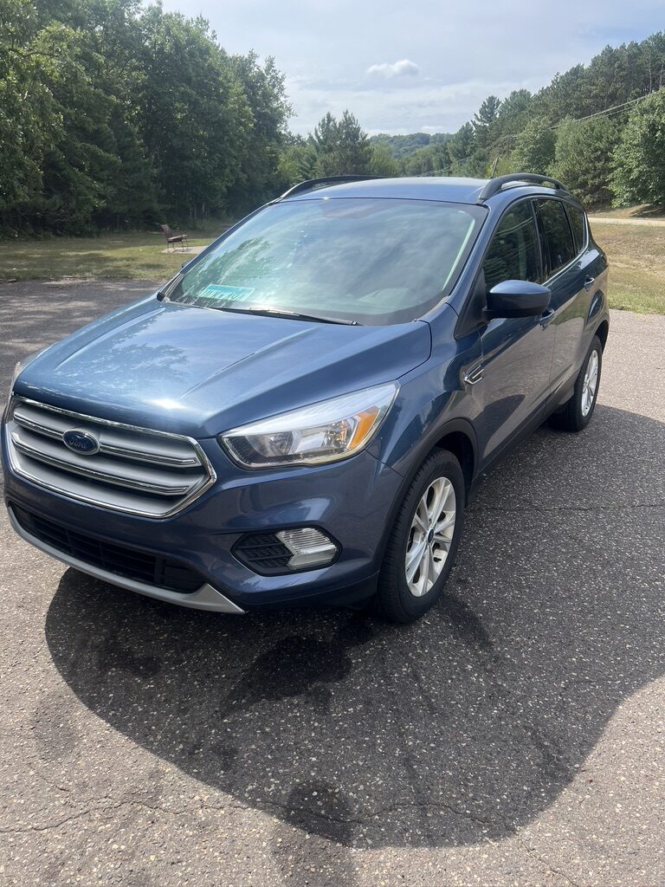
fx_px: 666
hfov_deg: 53.1
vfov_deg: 67.3
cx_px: 332
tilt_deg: -18.7
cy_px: 444
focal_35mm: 26
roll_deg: +0.7
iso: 50
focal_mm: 5.7
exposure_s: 1/2299
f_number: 1.5
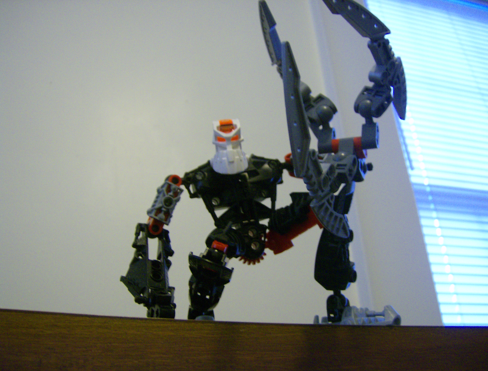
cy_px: 186
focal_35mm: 36
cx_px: 244
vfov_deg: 40.0
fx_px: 510
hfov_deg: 51.1
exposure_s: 1/6.47
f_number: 2.8
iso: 200
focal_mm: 6
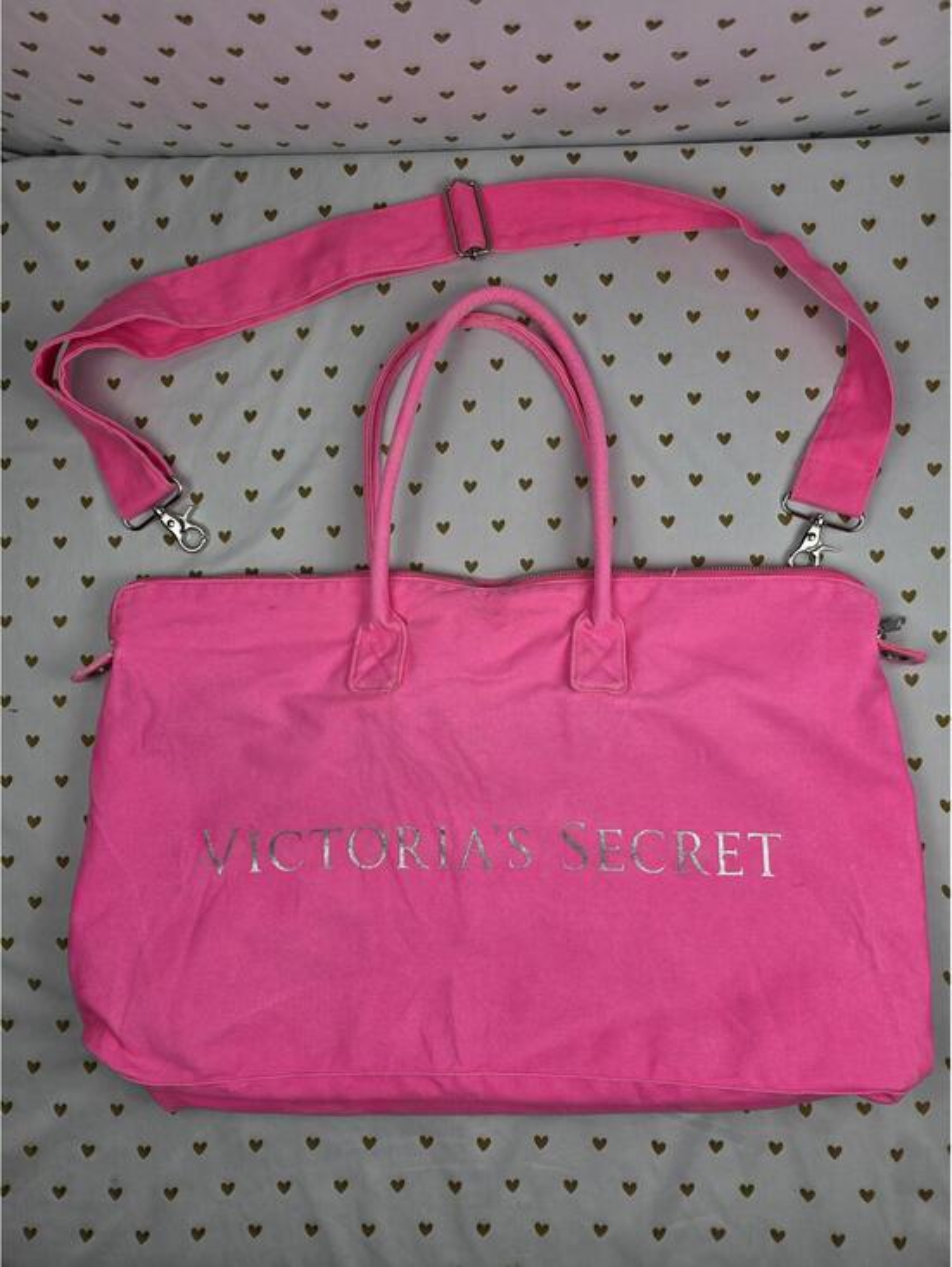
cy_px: 634
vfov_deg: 73.9
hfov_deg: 59.0
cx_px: 476
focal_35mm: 23
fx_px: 842
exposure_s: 1/120
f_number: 1.7
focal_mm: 6.3
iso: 20
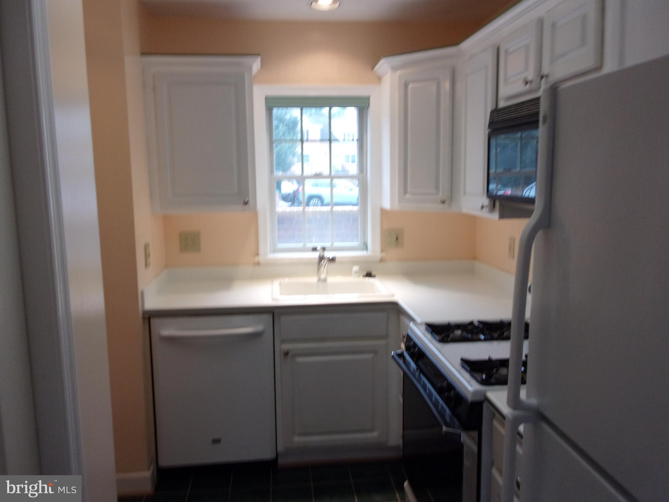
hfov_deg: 63.4
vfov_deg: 49.7
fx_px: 541
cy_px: 251
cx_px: 334
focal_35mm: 28
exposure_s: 1/34
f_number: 3.9
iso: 161
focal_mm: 5.1
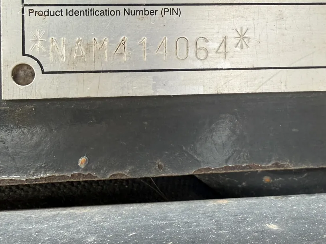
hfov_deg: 40.4
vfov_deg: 29.8
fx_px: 443
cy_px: 32
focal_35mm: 47
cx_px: 182
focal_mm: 2.22
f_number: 2.2
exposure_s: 1/99
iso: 125
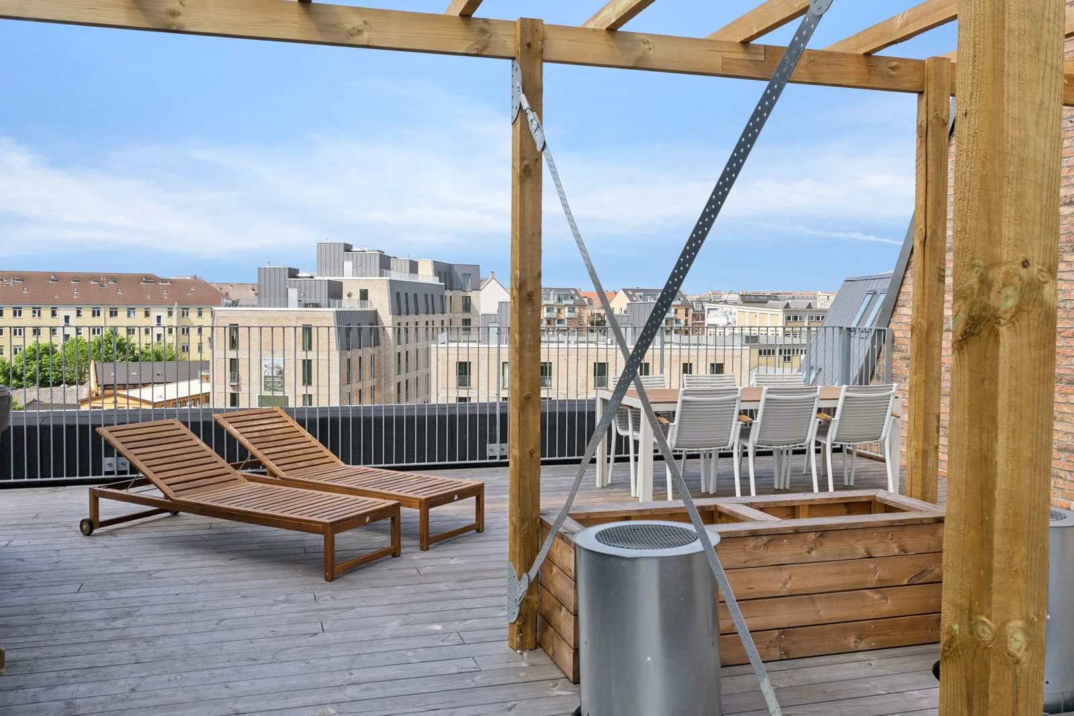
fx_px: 895
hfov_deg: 61.9
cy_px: 358
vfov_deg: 43.6
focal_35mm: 30
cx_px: 537
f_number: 8
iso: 200
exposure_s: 1/320
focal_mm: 20
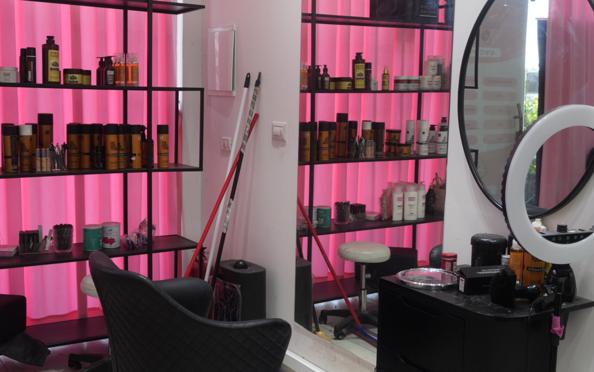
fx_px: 724
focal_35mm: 45
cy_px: 179
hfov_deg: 44.6
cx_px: 293
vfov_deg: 28.8
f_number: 4
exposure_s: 1/160
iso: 160
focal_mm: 21
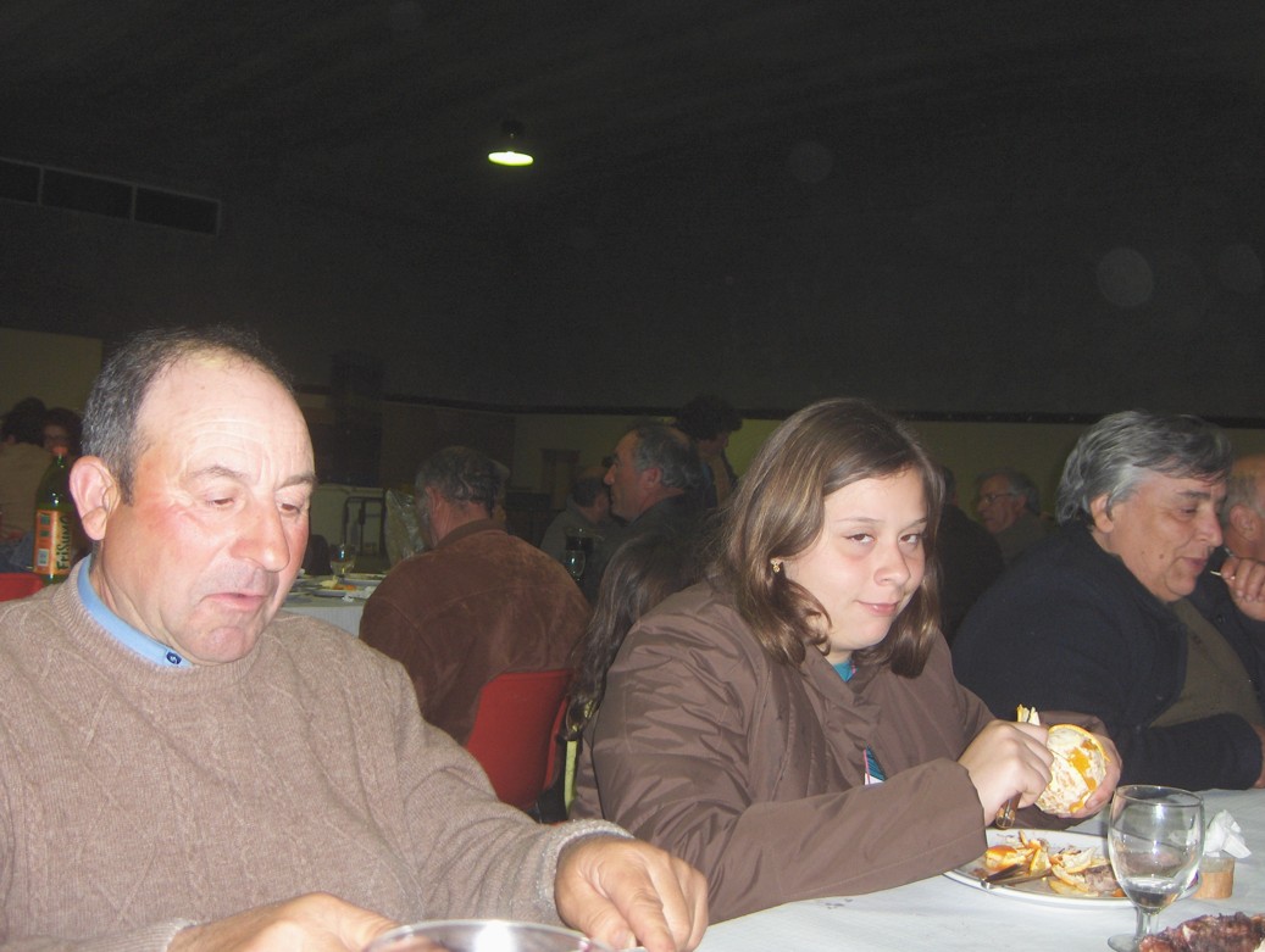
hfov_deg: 47.8
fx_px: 1427
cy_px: 476
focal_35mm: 39
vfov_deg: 36.9
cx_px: 632
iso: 100
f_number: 2.8
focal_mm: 8
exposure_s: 1/60
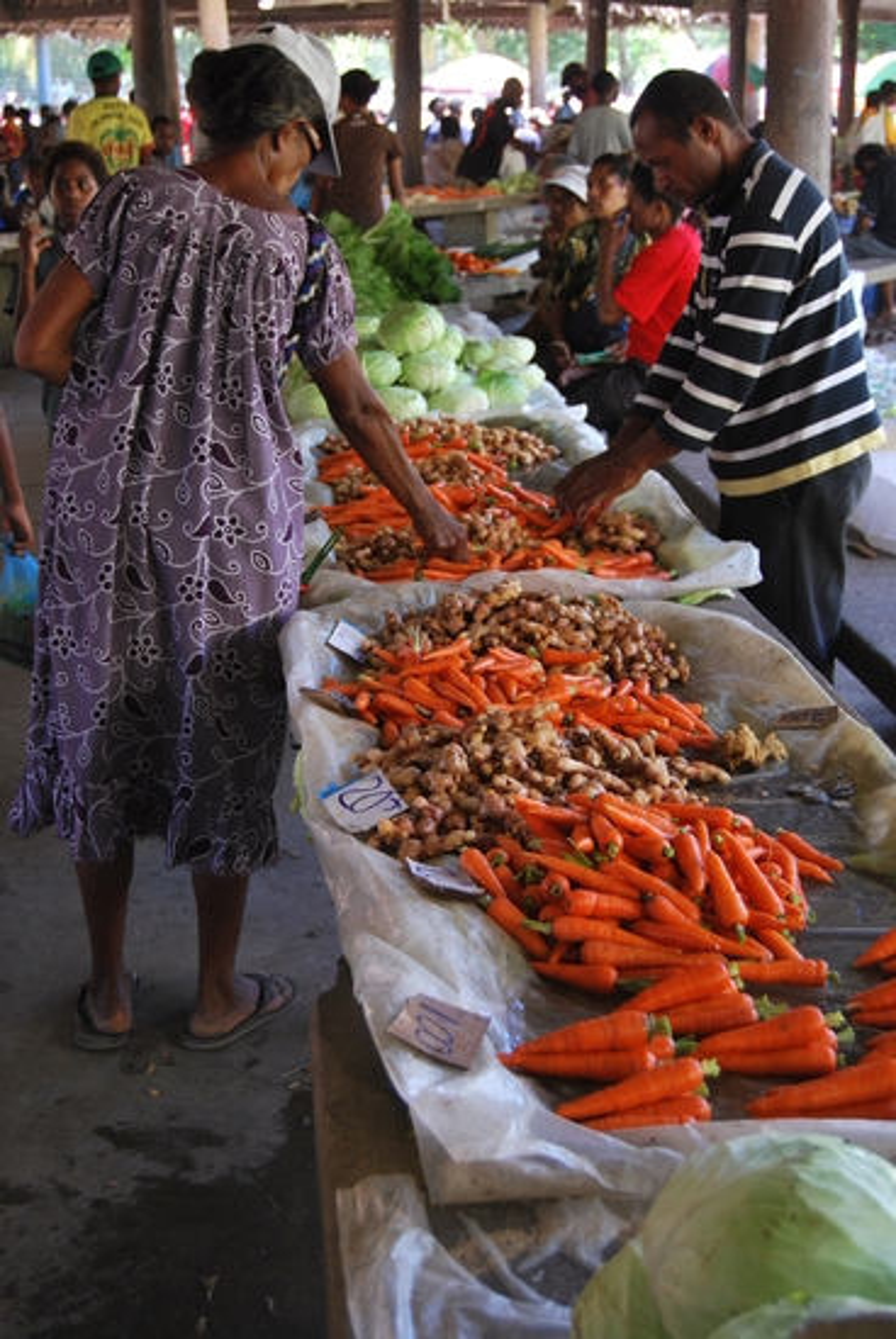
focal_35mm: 52
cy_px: 670
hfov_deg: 25.8
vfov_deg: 37.8
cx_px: 448
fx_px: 1955
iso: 200
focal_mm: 35
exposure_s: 1/80
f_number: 4.8
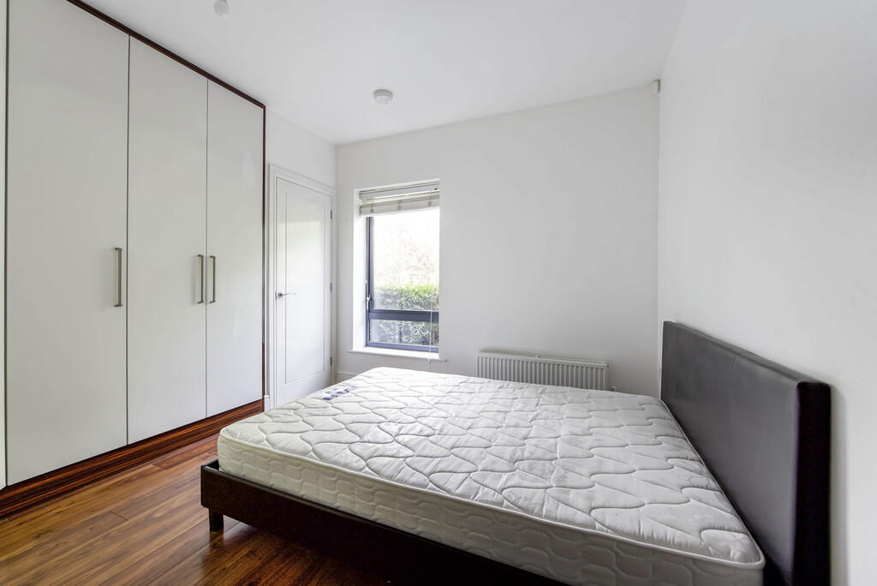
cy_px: 293
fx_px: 341
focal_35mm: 14
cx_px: 438
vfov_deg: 81.3
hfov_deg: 104.2
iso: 320
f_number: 9
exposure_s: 1/13
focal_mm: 14
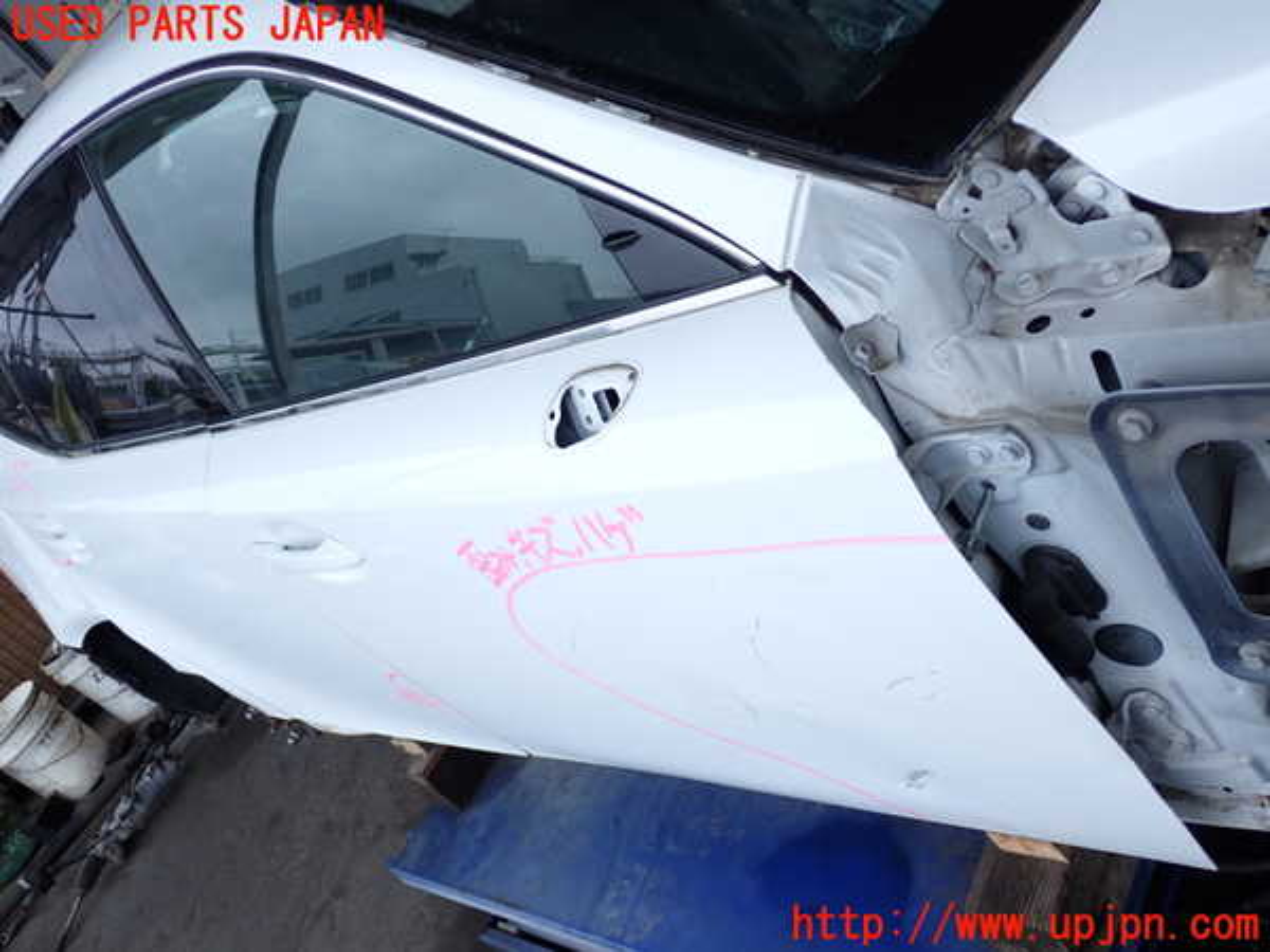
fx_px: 1321
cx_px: 635
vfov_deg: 39.7
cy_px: 476
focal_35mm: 36
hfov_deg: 51.4
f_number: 2.5
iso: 100
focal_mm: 6.37
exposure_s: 1/160
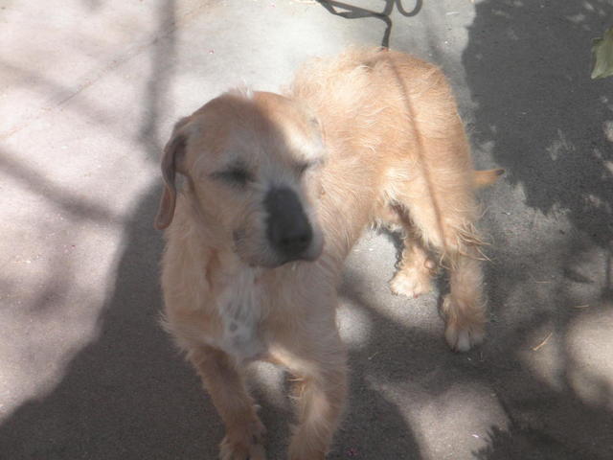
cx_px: 306
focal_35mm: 105
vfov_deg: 14.1
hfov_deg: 18.7
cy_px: 230
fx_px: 1859
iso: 160
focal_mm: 18.6
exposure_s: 1/125
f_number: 5.9
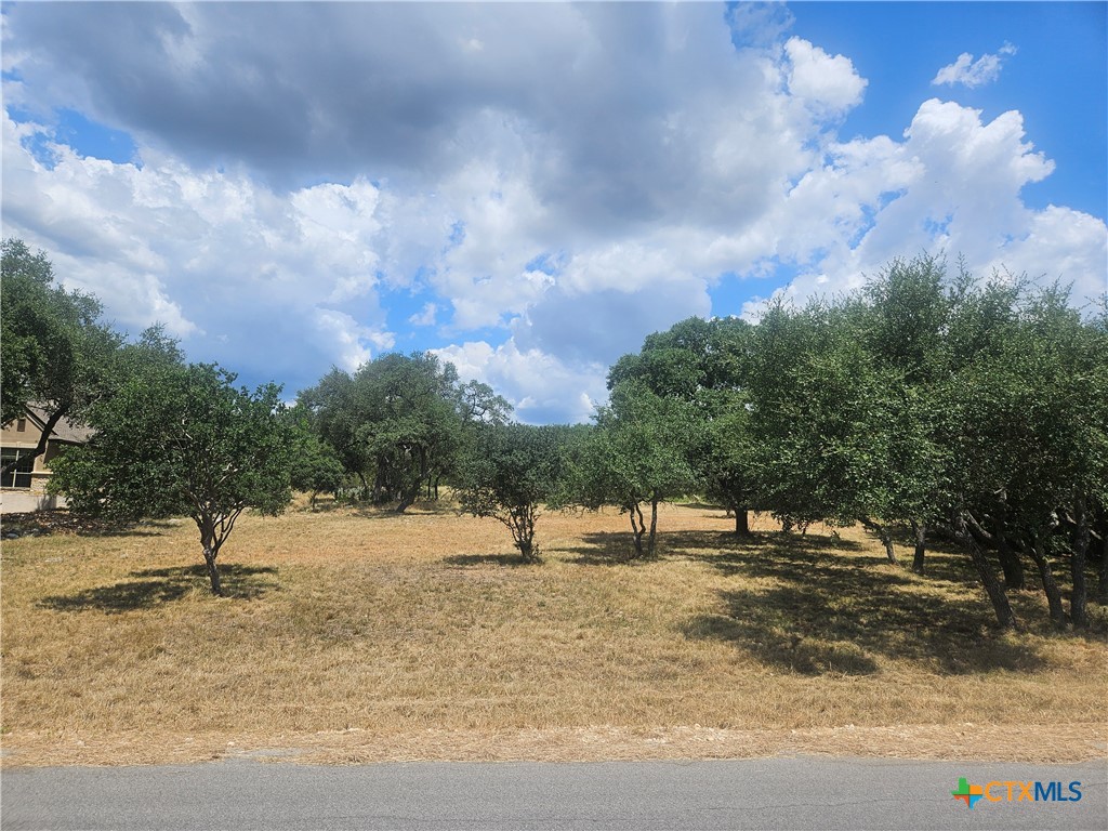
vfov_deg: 58.9
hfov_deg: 73.9
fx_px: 736
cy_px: 416
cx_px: 554
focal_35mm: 23
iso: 25
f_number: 1.8
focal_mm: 5.4
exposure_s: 1/2890
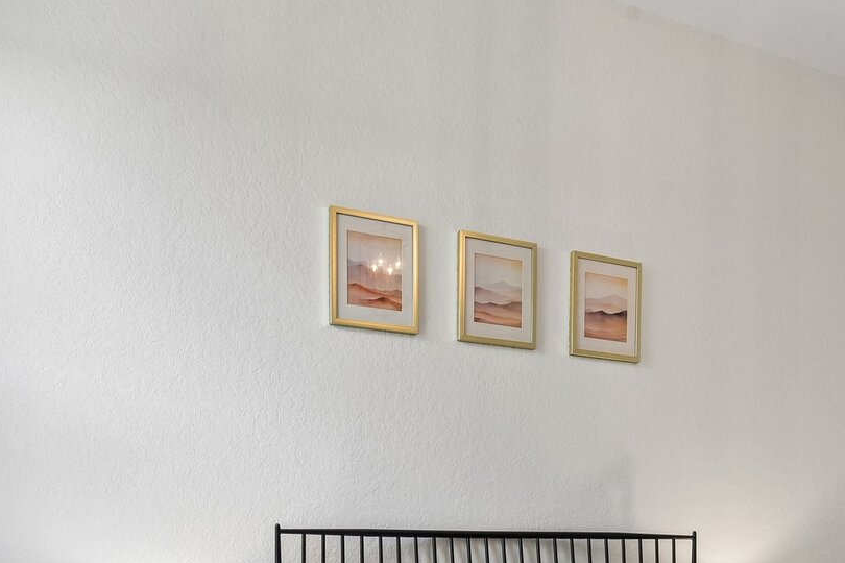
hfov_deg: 58.7
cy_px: 562
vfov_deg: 36.9
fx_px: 751
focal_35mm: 32
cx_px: 455
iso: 400
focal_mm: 16
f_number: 8
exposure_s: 1/25
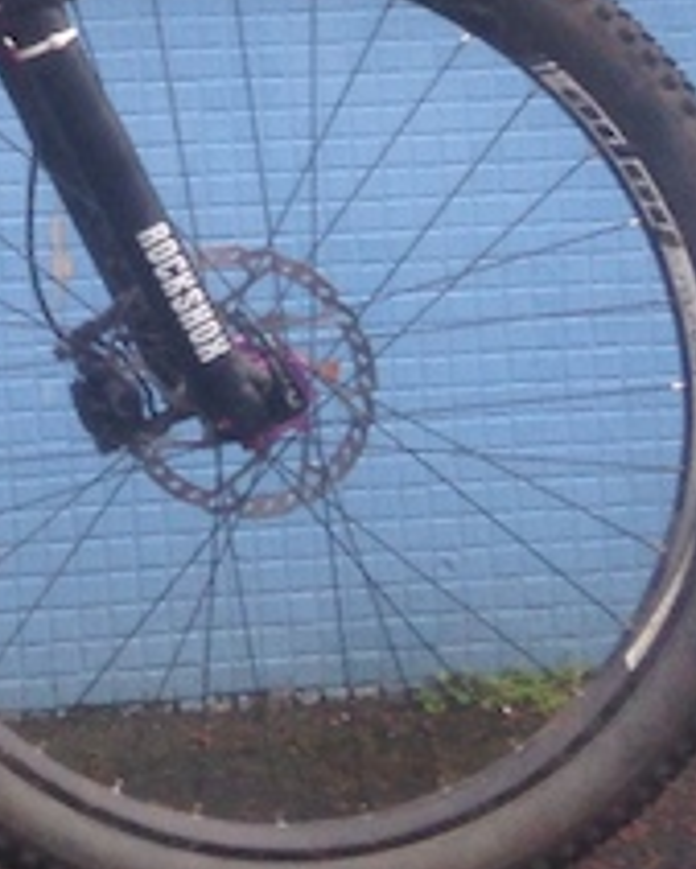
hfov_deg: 9.3
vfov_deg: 11.8
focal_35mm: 156
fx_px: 4014
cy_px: -449
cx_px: -725
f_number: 2.4
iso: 50
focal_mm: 4.12
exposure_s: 1/230
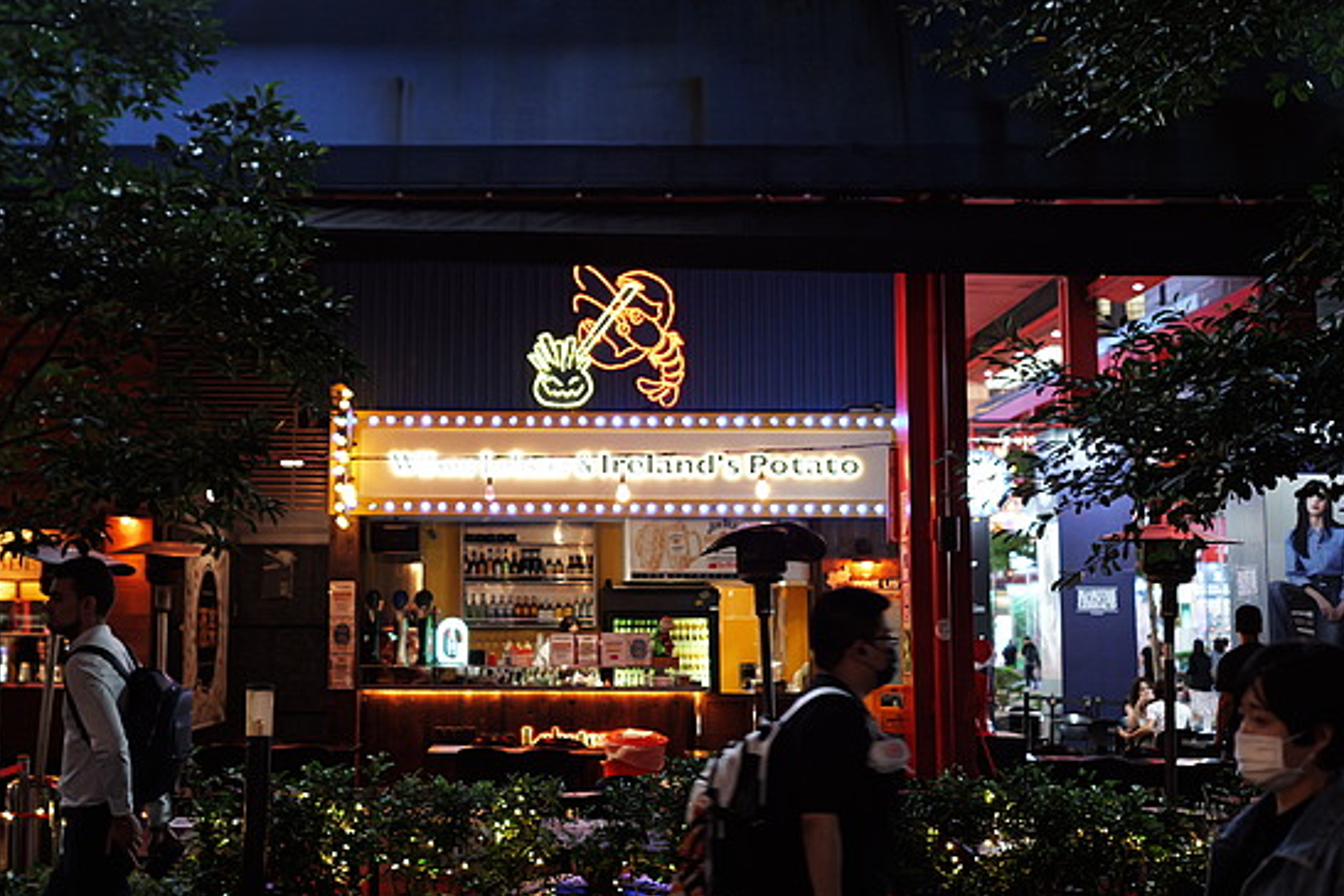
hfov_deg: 39.3
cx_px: 492
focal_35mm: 50
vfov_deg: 27.0
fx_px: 1867
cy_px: 426
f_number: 2.2
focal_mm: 35
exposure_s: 1/125
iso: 2000
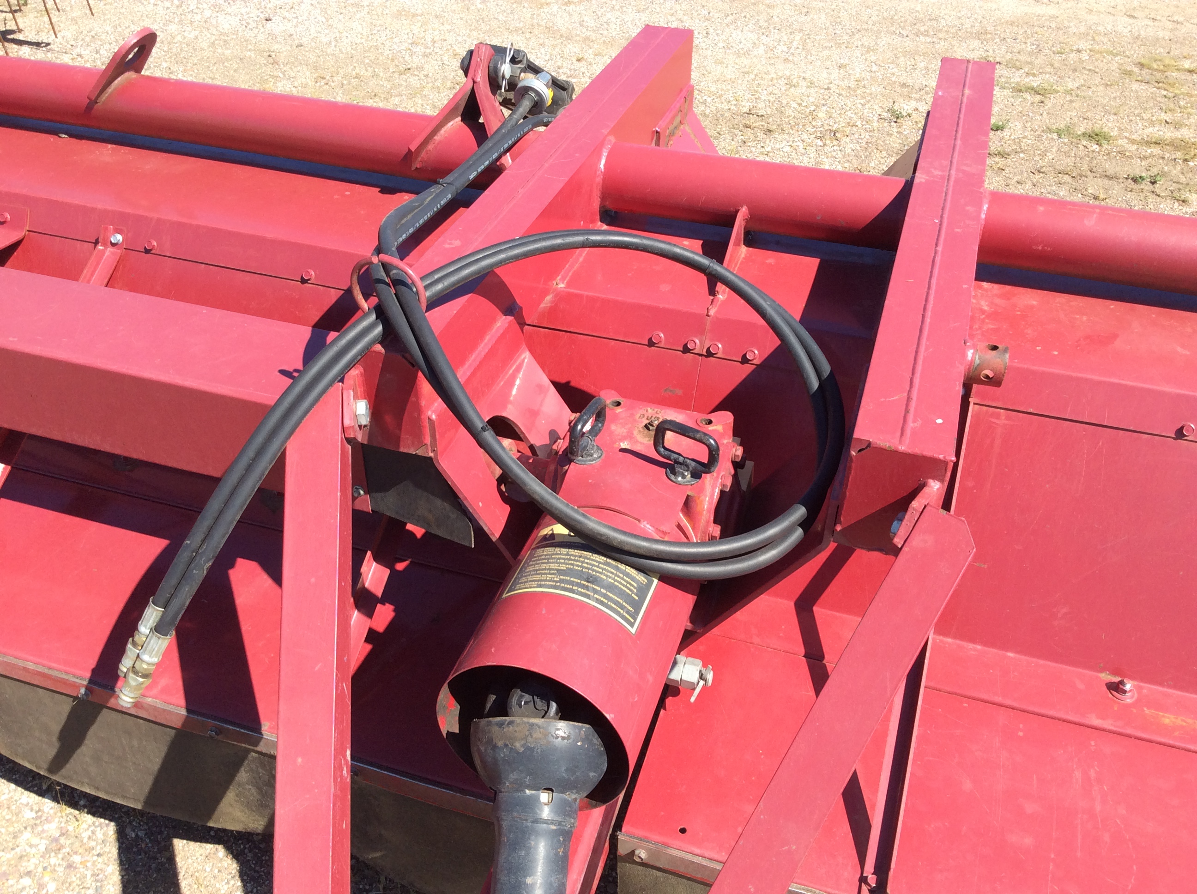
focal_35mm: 32
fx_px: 1105
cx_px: 598
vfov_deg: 44.1
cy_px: 447
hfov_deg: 56.9
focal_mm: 3.3
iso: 32
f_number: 2.4
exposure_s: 1/681
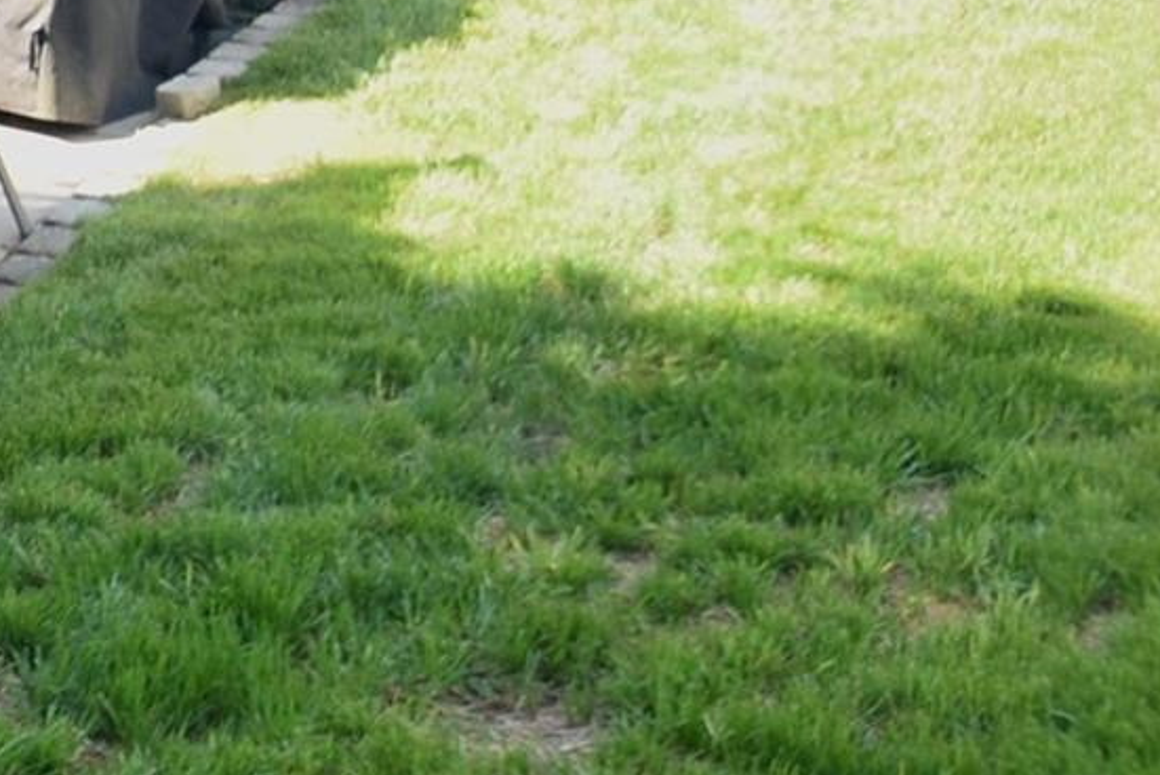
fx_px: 2515
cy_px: -244
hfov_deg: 19.5
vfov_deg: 16.5
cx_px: -922
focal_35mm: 78
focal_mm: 14
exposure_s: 1/125
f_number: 5.6
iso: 200
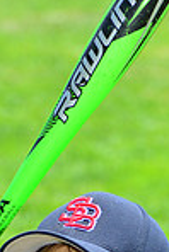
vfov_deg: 3.9
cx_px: 84
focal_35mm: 530
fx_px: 3723
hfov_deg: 2.6
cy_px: 400
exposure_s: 1/200
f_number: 8
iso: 200
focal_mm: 135
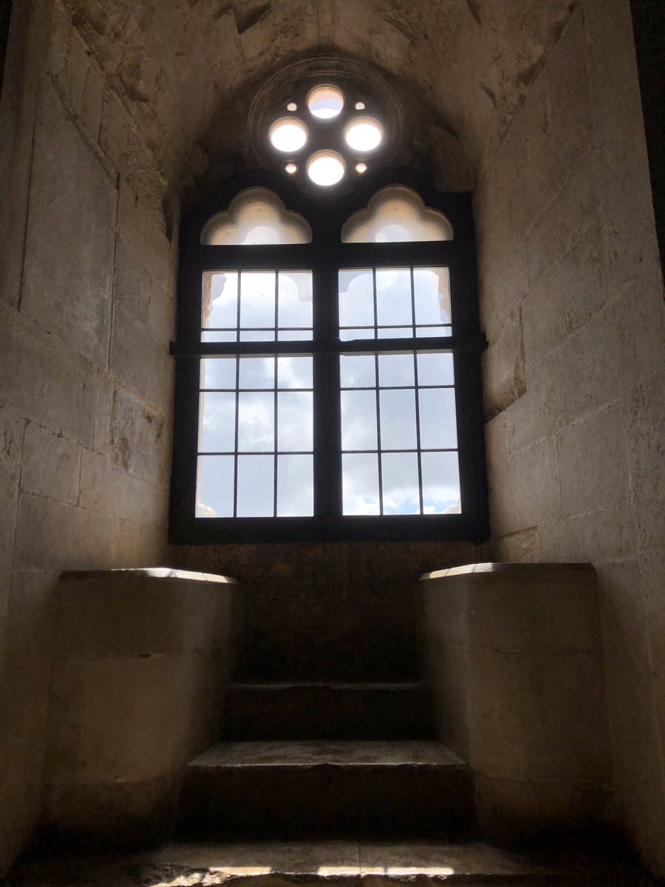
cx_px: 332
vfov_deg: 63.4
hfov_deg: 49.7
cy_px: 444
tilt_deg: +11.9
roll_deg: +1.2
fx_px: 717
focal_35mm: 28
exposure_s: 1/3690
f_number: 1.8
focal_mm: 4
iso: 25
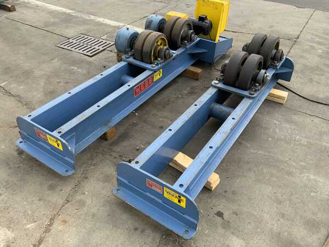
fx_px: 276
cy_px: 124
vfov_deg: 48.2
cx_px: 164
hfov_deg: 61.7
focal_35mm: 29
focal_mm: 3
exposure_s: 1/224
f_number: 1.8
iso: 16
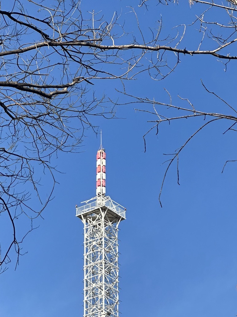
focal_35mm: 149
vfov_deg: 13.1
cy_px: 303
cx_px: 34
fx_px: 1361
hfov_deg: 9.9
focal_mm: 9
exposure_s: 1/579
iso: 32
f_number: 2.8
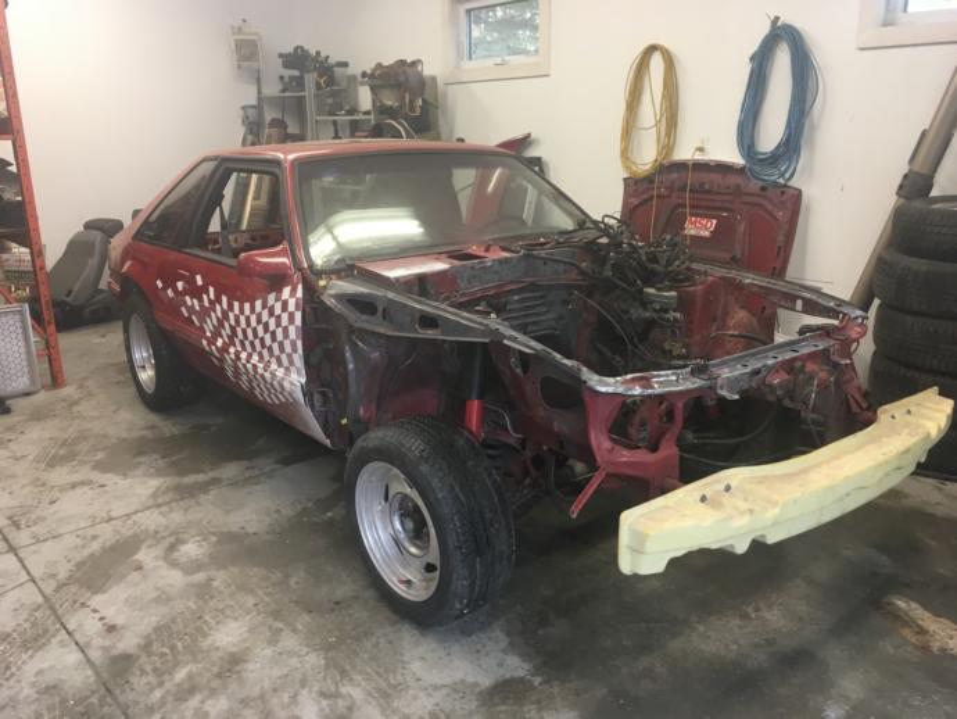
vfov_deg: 48.3
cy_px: 360
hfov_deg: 61.6
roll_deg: +2.3
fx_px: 802
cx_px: 478
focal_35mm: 29
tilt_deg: -14.7
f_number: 2.2
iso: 64
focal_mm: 4.15
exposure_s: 1/30
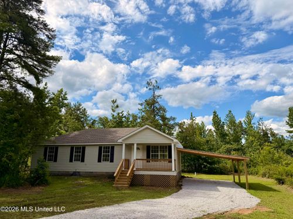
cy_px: 110
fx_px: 203
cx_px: 146
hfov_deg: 71.6
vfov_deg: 56.8
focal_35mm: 24
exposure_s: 1/7353
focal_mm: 6.76
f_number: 1.78
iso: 80
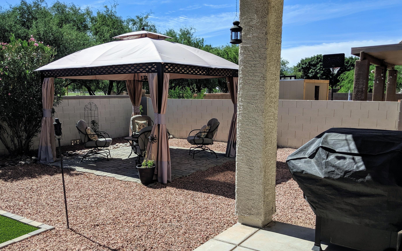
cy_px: 148
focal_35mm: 31
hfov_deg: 61.2
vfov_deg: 40.5
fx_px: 340
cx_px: 198
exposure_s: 1/5848
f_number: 1.8
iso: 60
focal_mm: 4.44
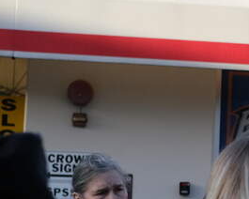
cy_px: 141
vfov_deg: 10.4
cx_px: 413
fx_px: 1098
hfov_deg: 12.1
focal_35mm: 149
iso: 400
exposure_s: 1/1600
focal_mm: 23
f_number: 2.8
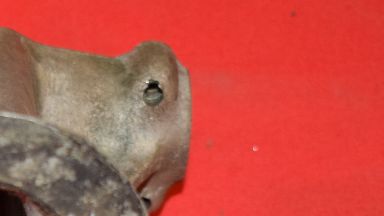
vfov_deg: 6.9
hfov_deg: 12.3
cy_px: 383
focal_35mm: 172
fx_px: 1751
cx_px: -68
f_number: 5
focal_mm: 32
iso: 640
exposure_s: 1/100
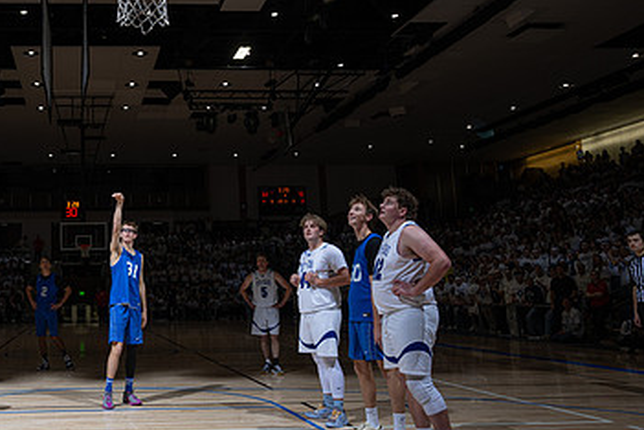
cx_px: 114
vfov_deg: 32.5
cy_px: 175
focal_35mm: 41
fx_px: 733
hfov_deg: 44.7
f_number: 6.3
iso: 125
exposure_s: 1/60
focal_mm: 24
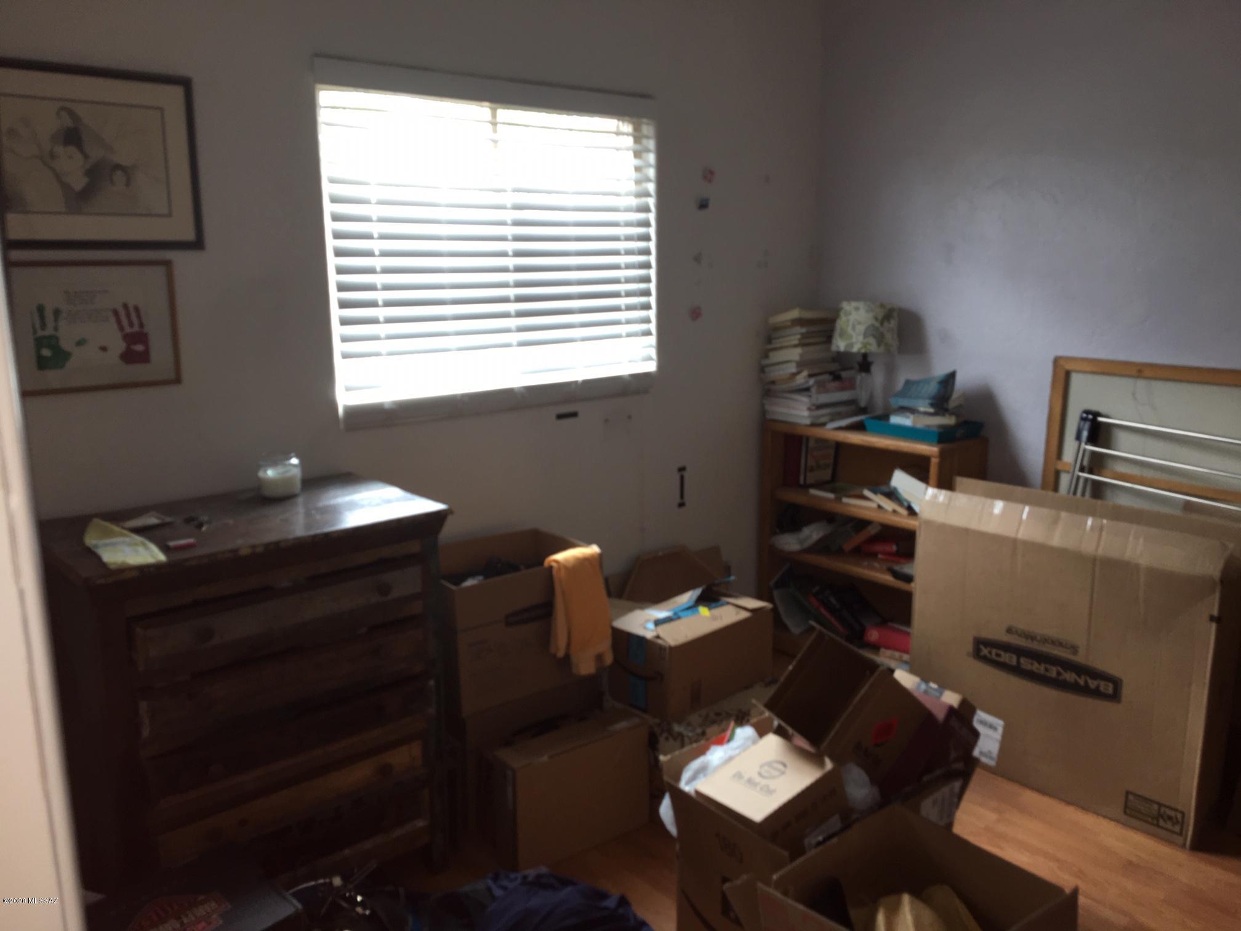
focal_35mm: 29
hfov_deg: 61.7
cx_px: 620
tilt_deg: -11.5
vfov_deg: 48.2
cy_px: 466
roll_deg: +0.7
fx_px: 1040
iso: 32
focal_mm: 4.15
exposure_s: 1/17
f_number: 2.2
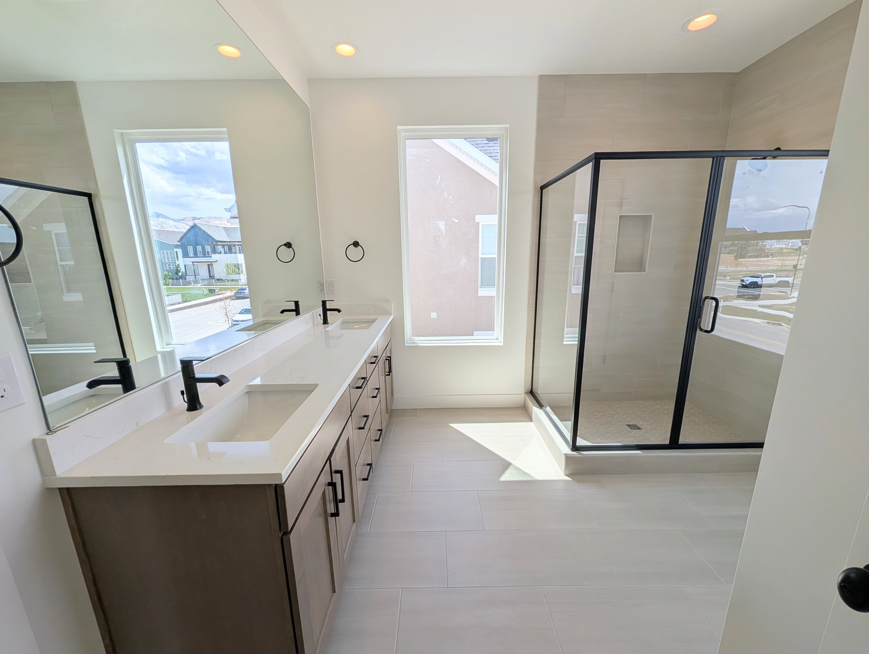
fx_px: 302
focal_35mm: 12
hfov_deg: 110.5
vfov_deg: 94.6
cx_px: 434
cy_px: 327
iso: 48
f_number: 1.7
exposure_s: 1/1949
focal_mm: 2.02
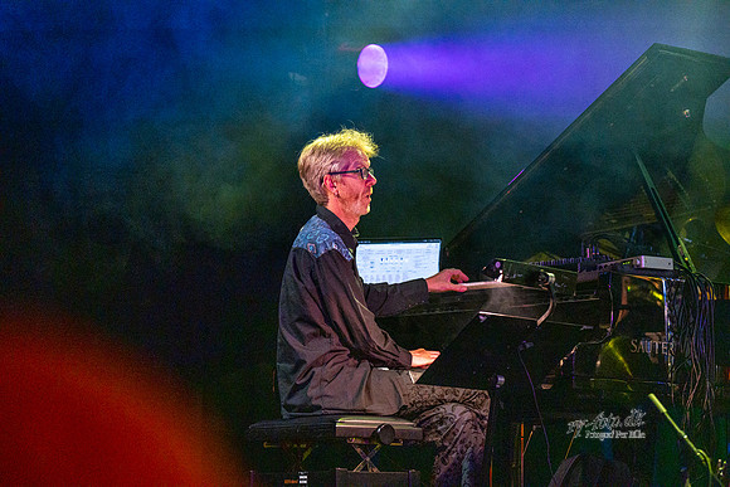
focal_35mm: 132
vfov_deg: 10.4
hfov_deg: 15.5
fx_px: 2677
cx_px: 365
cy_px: 244
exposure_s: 1/200
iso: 8000
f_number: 2.8
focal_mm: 132
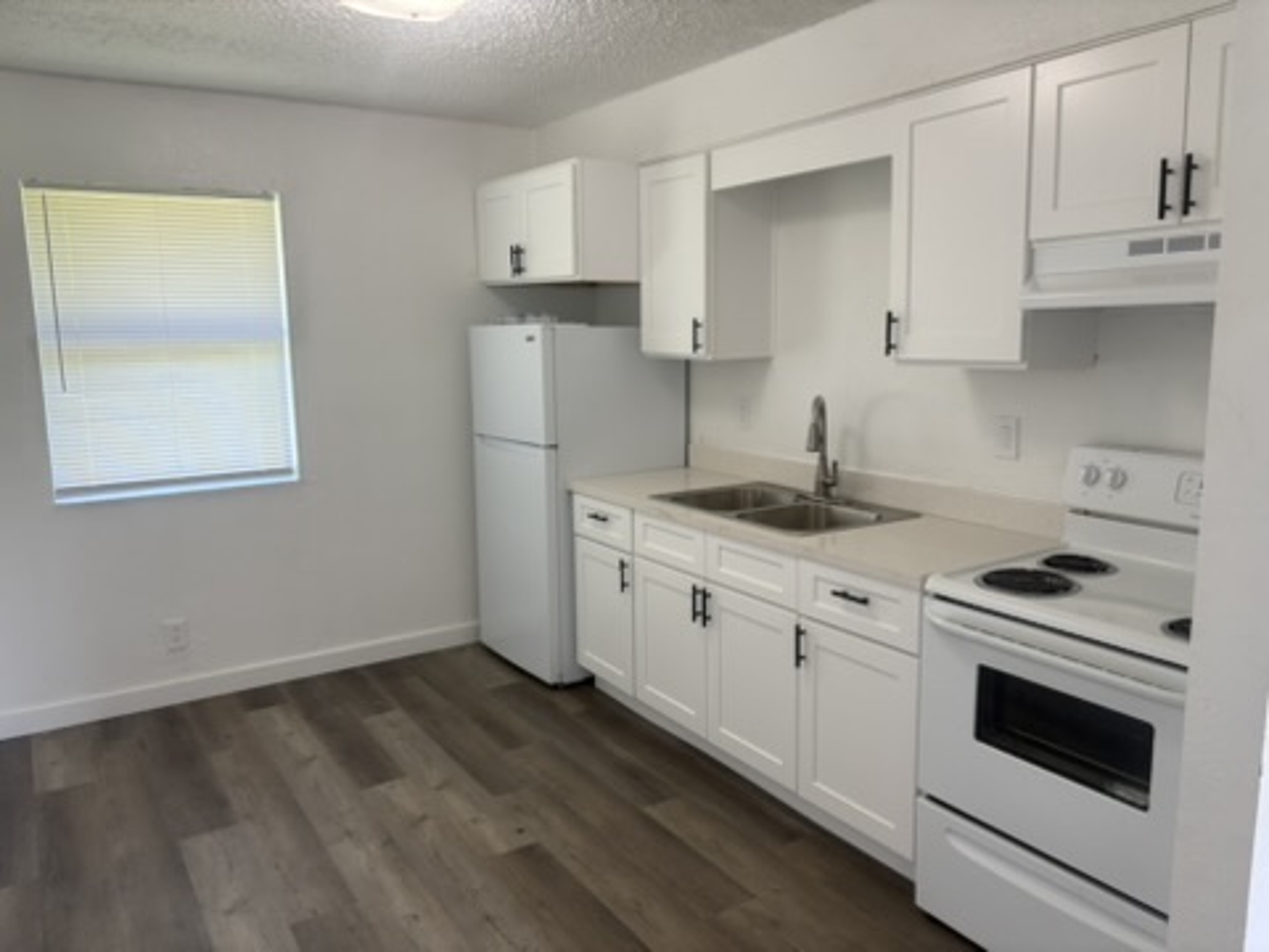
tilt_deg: -8.4
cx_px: 634
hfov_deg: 67.3
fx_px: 953
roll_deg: +1.2
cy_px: 476
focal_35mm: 26
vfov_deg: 53.1
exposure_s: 1/122
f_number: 1.6
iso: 100
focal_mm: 5.96
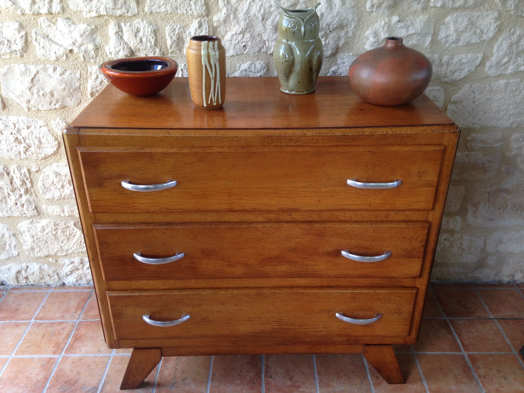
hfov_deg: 55.4
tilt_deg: -28.5
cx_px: 262
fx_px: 500
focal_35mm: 33
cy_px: 196
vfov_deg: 42.9
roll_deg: +3.0
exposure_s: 1/60
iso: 64
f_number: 2.4
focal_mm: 4.12
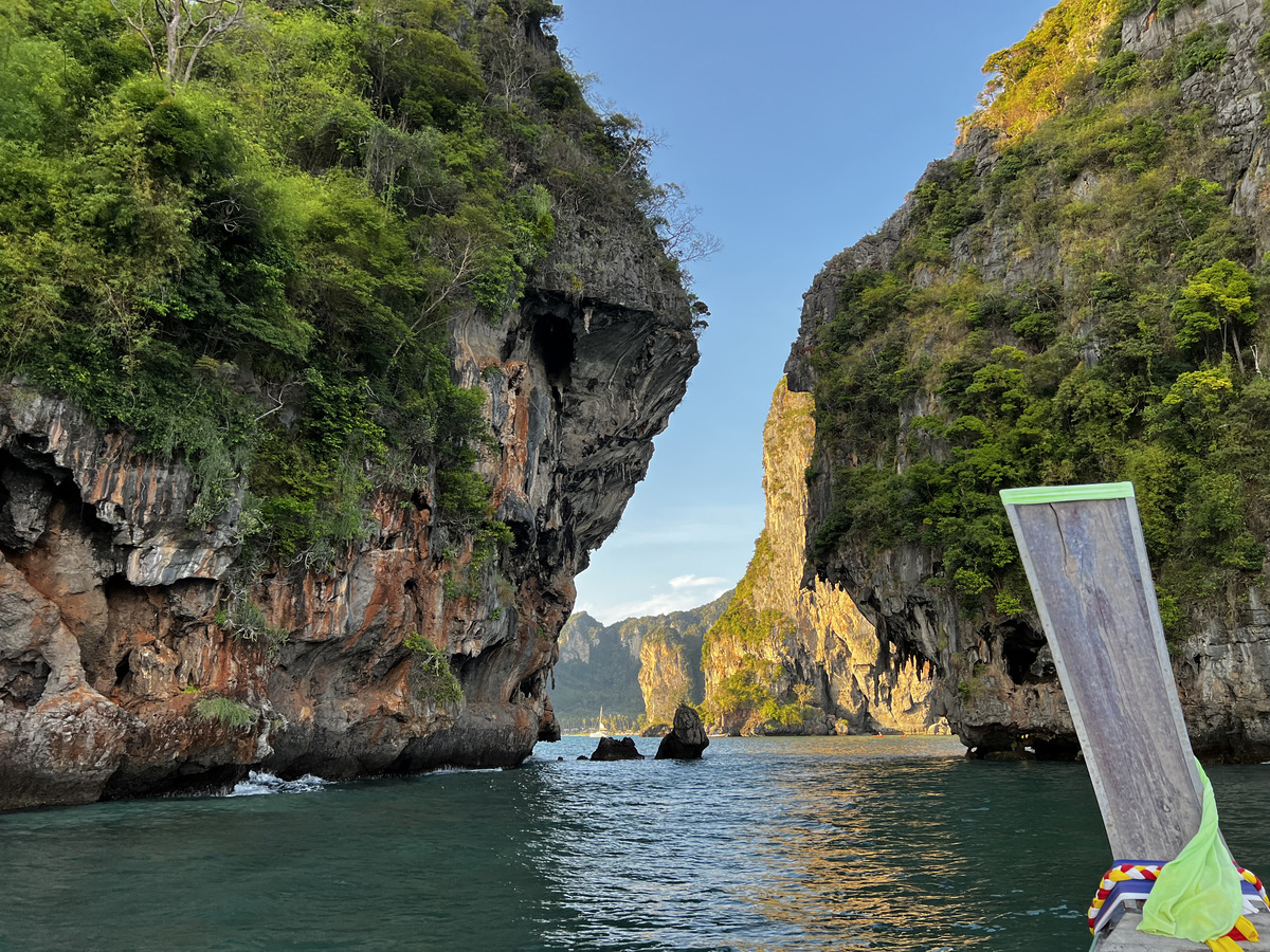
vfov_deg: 53.1
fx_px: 954
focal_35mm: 26
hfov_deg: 67.3
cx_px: 635
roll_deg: +1.5
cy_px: 476
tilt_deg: +14.1
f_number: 1.5
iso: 50
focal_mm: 5.7
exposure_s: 1/445
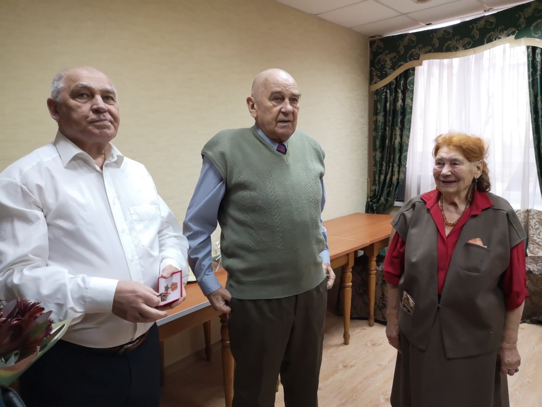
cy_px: 204
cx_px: 271
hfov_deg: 65.3
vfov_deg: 51.4
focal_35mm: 27
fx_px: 423
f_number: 1.8
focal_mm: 3.95
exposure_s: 1/100
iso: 640
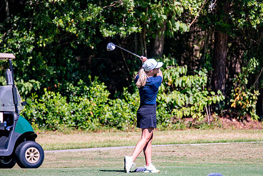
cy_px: 111
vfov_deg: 3.5
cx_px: 161
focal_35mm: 396
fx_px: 2894
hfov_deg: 5.2
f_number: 2.8
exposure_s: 1/1600
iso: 100
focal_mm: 200
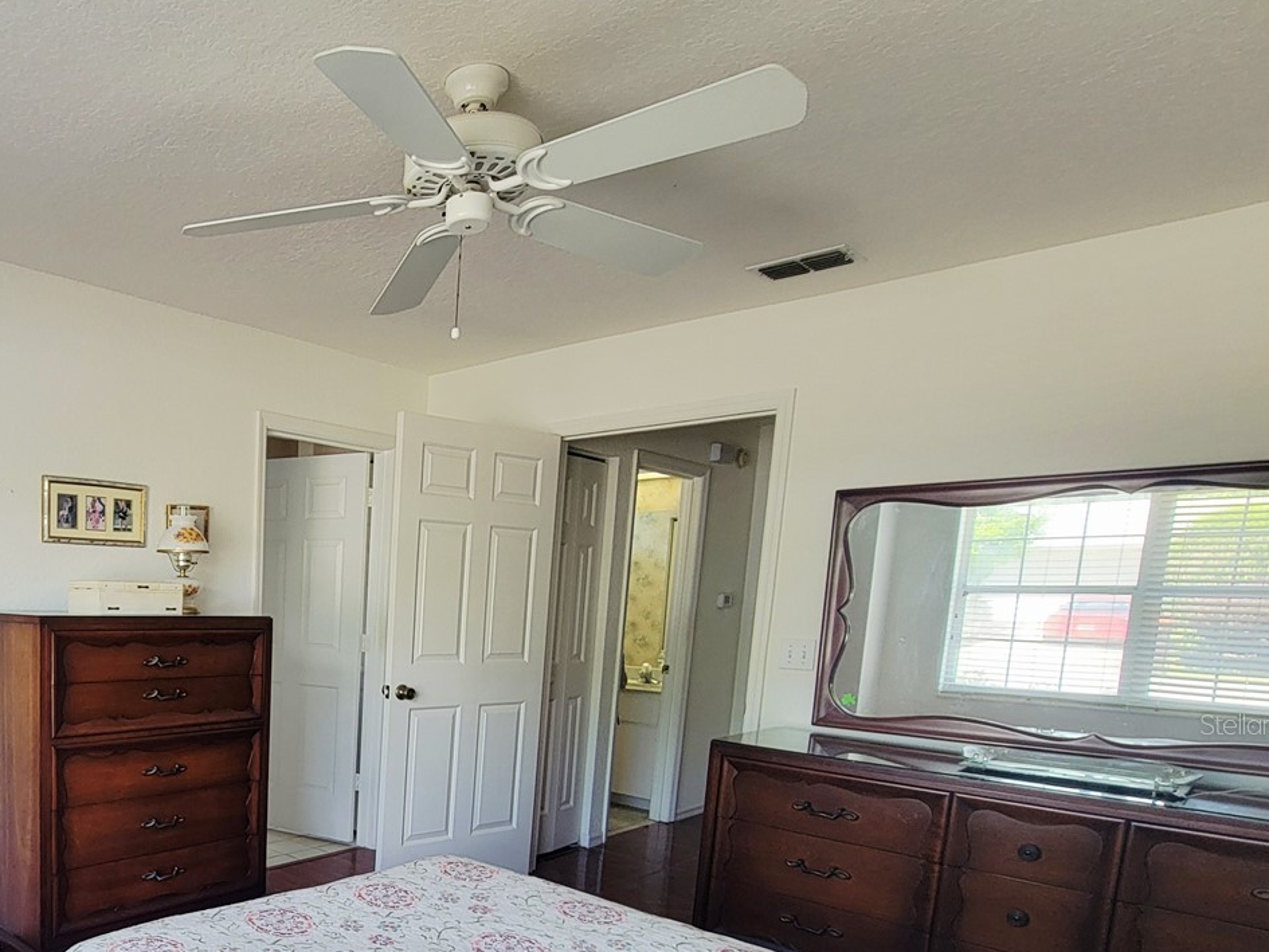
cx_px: 252
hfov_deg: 68.9
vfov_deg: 57.7
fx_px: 807
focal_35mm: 22
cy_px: 724
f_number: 2.2
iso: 100
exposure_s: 1/60.2
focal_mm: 2.2
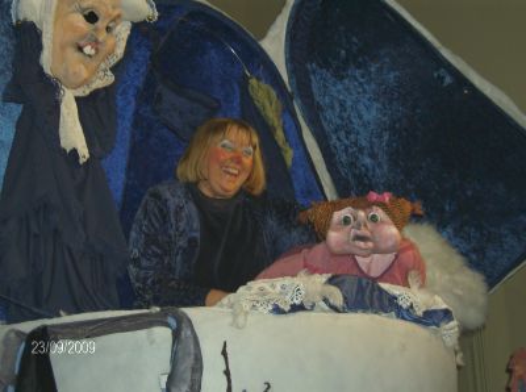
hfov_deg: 27.8
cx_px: 263
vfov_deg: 20.9
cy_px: 196
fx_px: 1061
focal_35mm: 70
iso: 200
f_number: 3.7
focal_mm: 11.6
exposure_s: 1/91.3
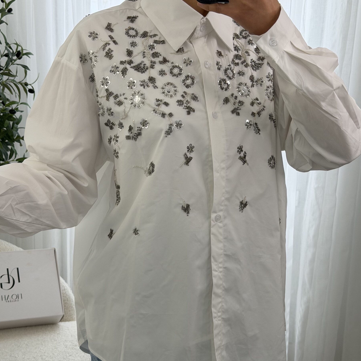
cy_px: 245
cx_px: 186
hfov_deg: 28.6
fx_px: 708
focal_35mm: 60
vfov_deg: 28.4
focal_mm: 6.76
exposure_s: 1/247
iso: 64
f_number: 1.78
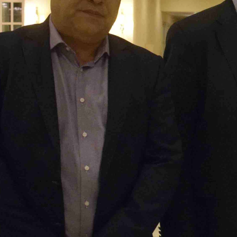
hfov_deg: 13.6
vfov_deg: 14.4
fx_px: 937
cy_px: 106
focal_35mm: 121
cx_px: 349
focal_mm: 24
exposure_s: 1/60
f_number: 4
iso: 5000
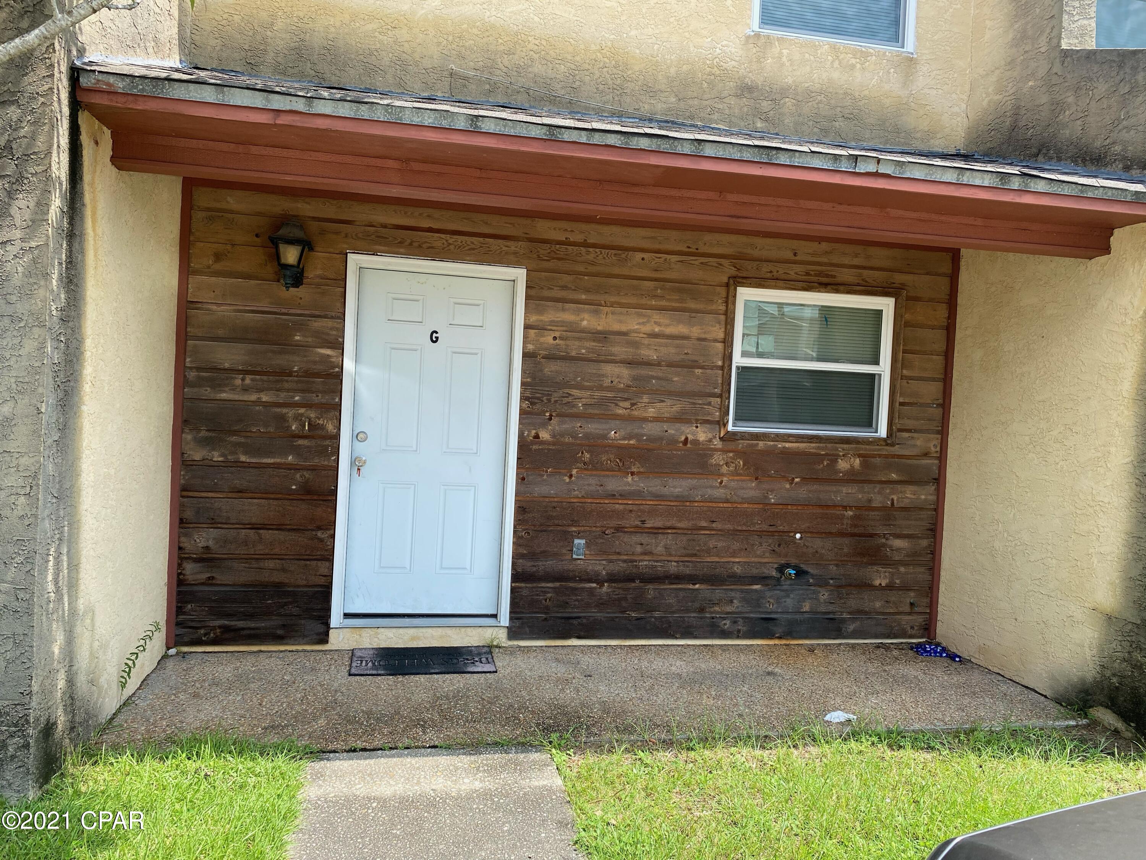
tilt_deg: -0.3
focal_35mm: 26
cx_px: 573
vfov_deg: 53.1
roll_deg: -1.2
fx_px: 861
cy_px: 430
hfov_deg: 67.3
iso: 32
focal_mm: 4.25
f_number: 1.8
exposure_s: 1/839
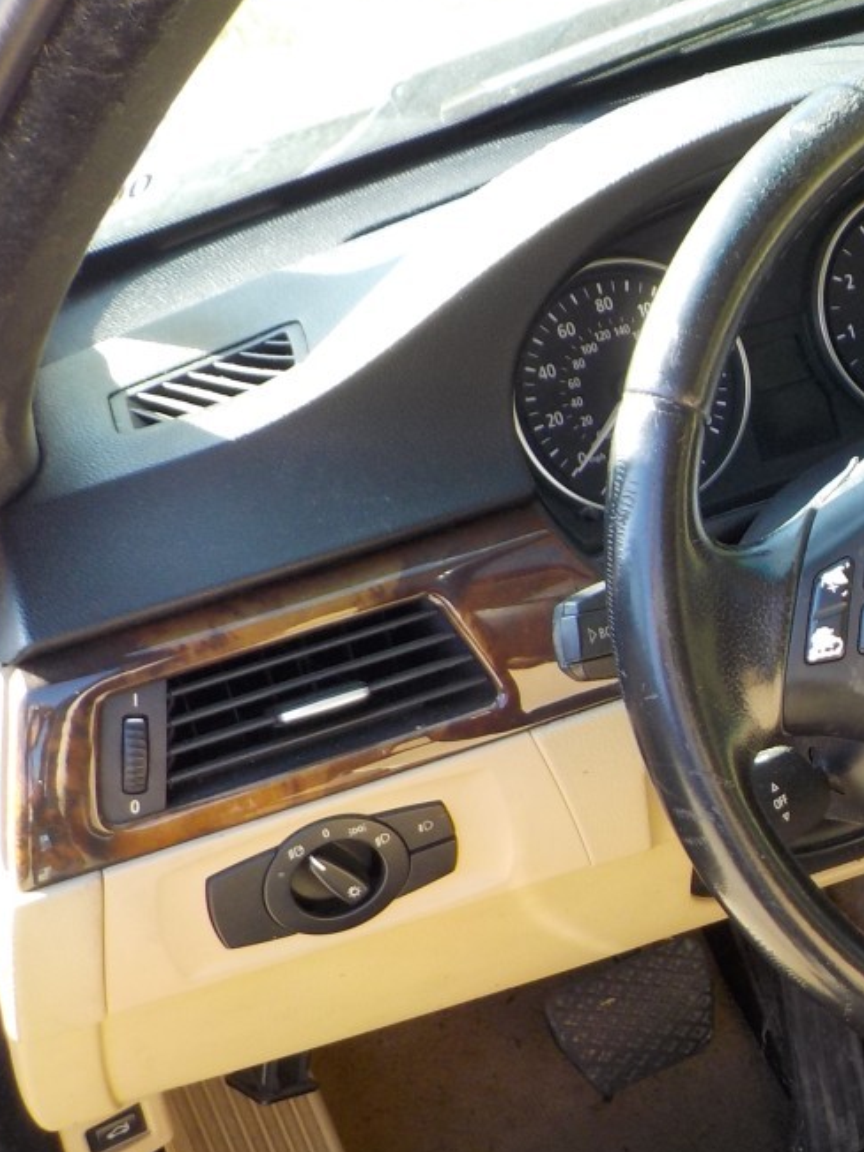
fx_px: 1964
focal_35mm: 59
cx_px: 1064
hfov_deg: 22.6
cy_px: 738
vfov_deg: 32.5
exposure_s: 1/80
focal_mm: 4.1
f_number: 3.3
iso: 125
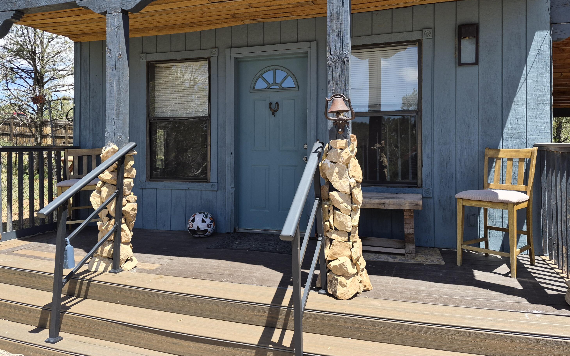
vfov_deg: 49.1
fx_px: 388
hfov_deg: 72.5
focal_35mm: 25
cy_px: 153
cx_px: 289
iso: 80
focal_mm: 5.4
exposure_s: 1/2224
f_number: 1.8
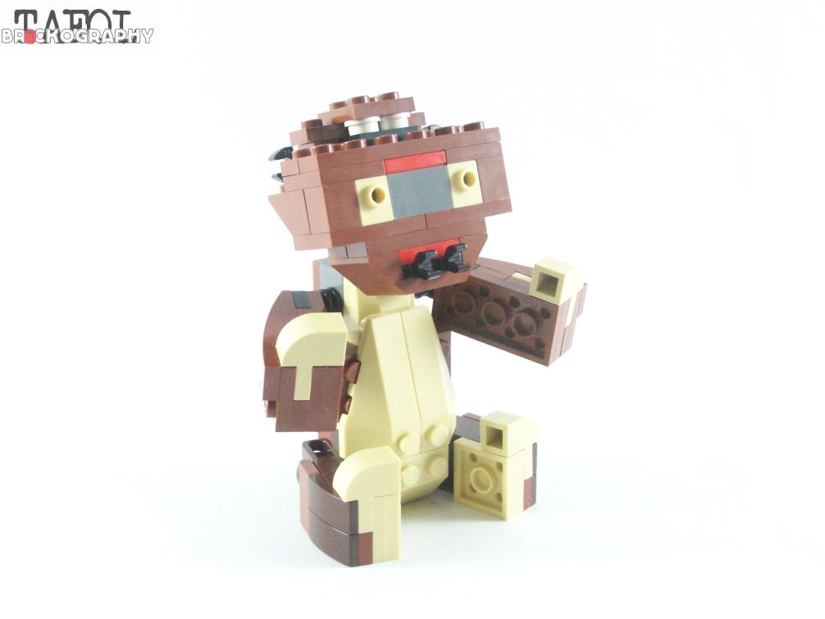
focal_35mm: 57
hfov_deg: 33.8
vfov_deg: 25.7
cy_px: 307
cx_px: 407
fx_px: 1359
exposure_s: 1/60
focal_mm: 9.3
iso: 400
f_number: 4
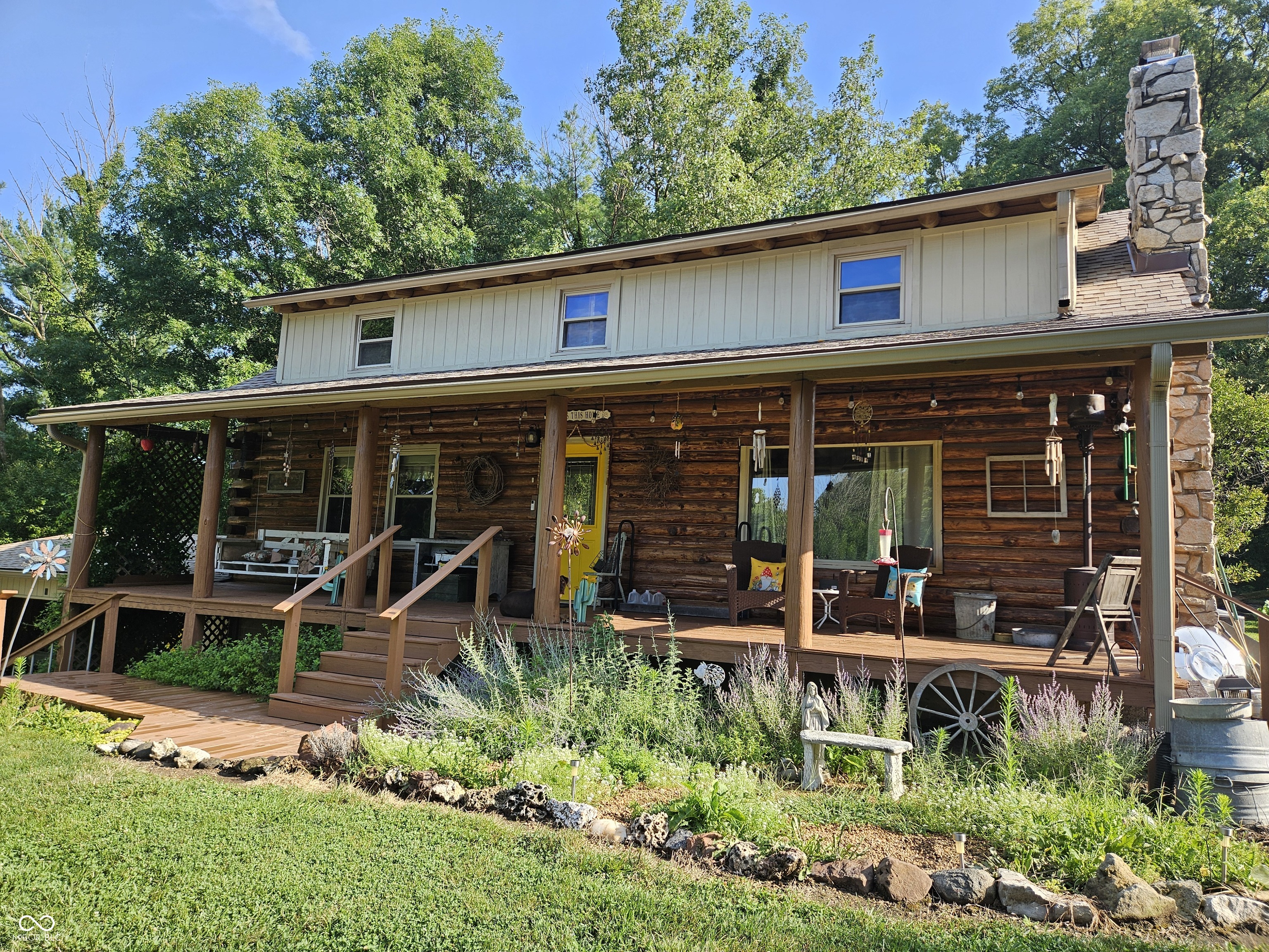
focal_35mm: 23
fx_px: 843
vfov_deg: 58.9
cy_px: 476
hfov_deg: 73.9
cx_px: 634
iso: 25
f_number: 1.8
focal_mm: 5.4
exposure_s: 1/374
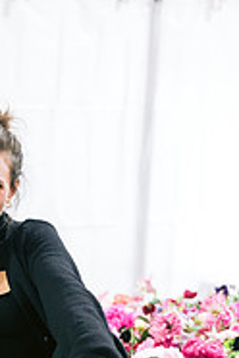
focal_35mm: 121
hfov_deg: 11.2
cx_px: -6
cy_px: 312
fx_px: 1205
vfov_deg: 16.7
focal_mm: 50
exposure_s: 1/160
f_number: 2.5
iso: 800
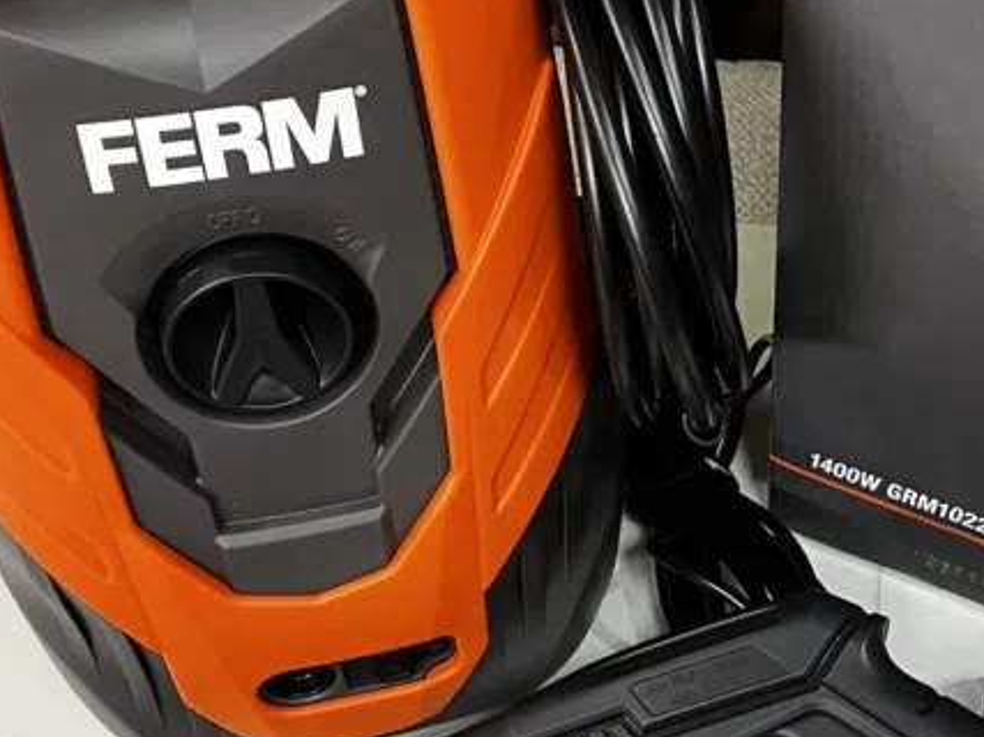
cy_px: 196
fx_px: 1108
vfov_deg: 36.1
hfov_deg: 46.3
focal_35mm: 39
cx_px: 731
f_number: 1.5
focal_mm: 5.7
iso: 250
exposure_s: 1/50
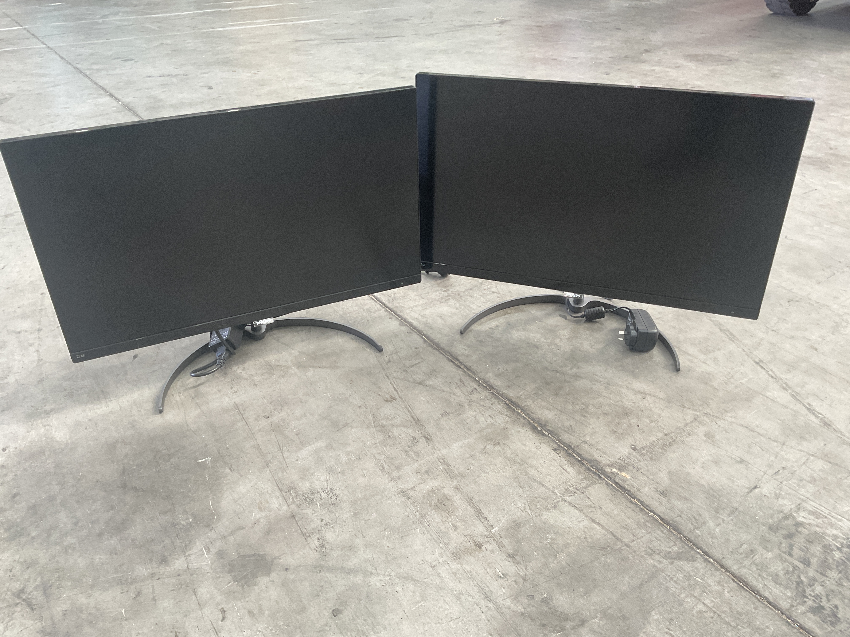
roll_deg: +0.3
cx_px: 425
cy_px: 318
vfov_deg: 48.2
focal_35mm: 29
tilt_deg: -33.3
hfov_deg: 61.7
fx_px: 712
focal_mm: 3
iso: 64
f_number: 1.8
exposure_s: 1/122
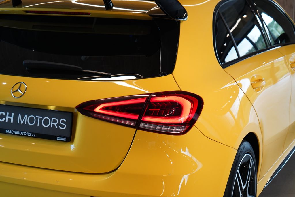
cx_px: 148
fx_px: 574
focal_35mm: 70
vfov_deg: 19.5
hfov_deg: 28.8
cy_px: 98
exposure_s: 1/160
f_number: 5.6
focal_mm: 70
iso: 2000
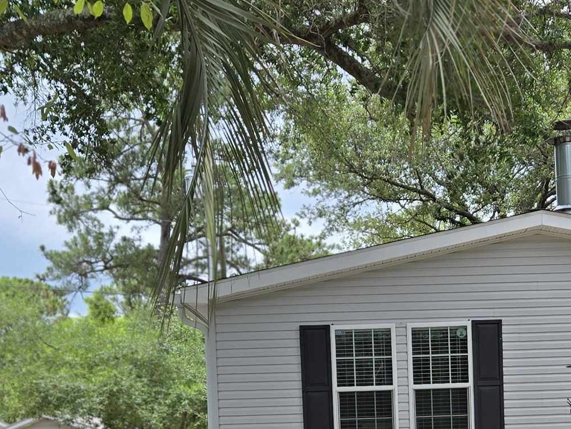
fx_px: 1155
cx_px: 405
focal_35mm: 70
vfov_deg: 19.9
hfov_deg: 27.5
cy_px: 502
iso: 25
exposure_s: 1/1695
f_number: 1.8
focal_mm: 5.4
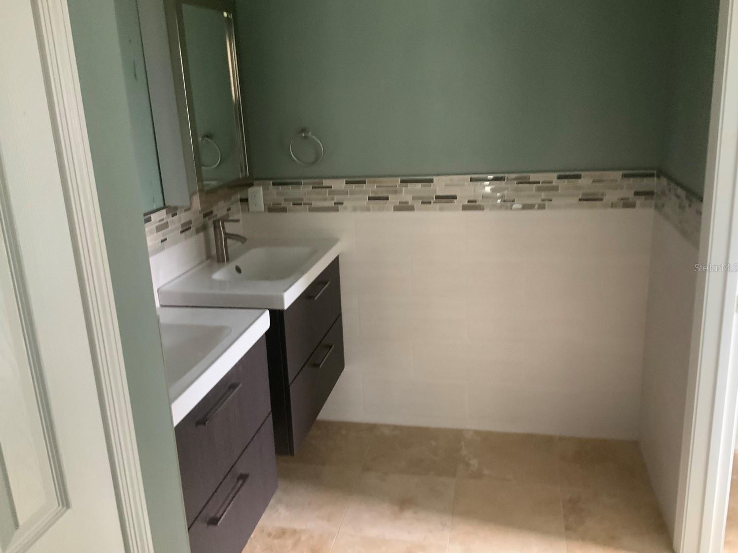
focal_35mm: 31
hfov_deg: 58.3
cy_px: 267
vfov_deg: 45.4
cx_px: 347
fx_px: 661
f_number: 1.8
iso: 250
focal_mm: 3
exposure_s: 1/40
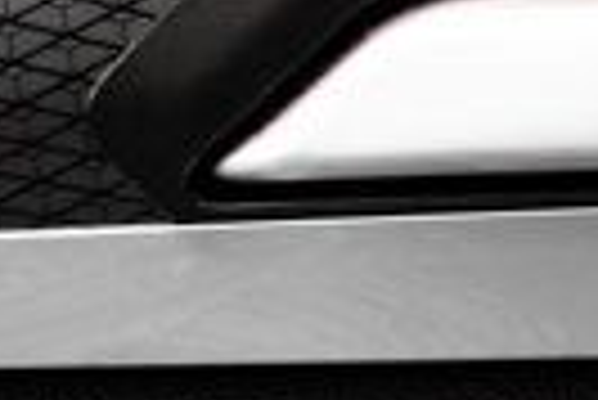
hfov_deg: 8.8
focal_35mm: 216
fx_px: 3592
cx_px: 1367
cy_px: -20
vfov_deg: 6.4
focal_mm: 45
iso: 640
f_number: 9
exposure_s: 1/200
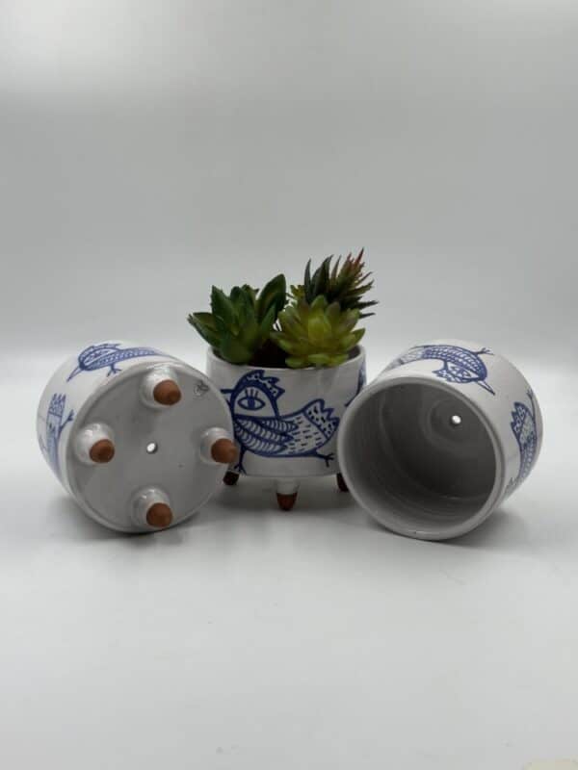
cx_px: 289
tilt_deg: -17.2
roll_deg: -2.1
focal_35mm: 48
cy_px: 385
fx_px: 1069
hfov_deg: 30.3
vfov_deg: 39.7
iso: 64
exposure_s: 1/681
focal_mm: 6.86
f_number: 1.78
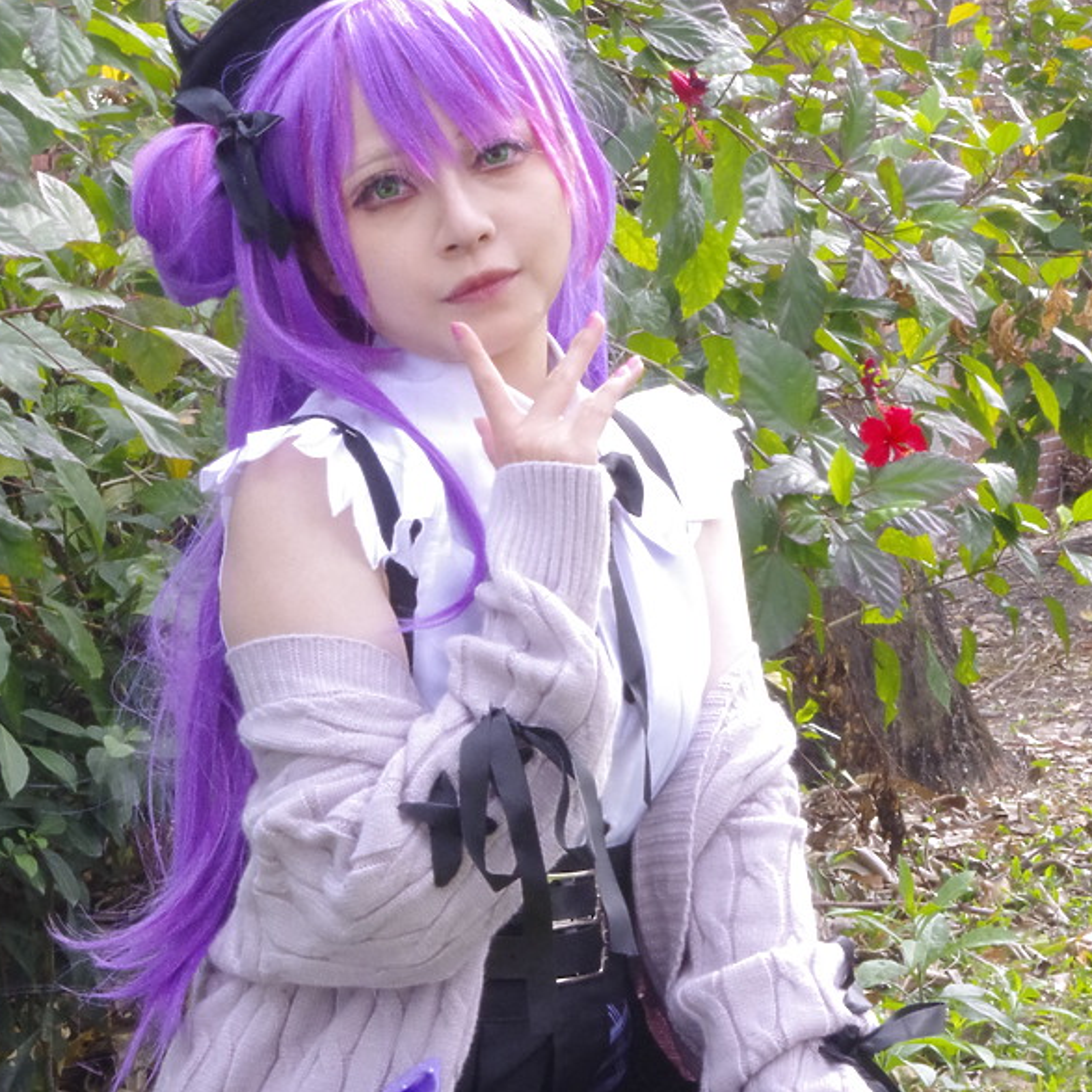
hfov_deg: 13.7
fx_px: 4533
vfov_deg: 13.7
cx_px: 519
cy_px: 722
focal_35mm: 127
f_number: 5.6
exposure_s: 1/30
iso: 2000
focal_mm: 50
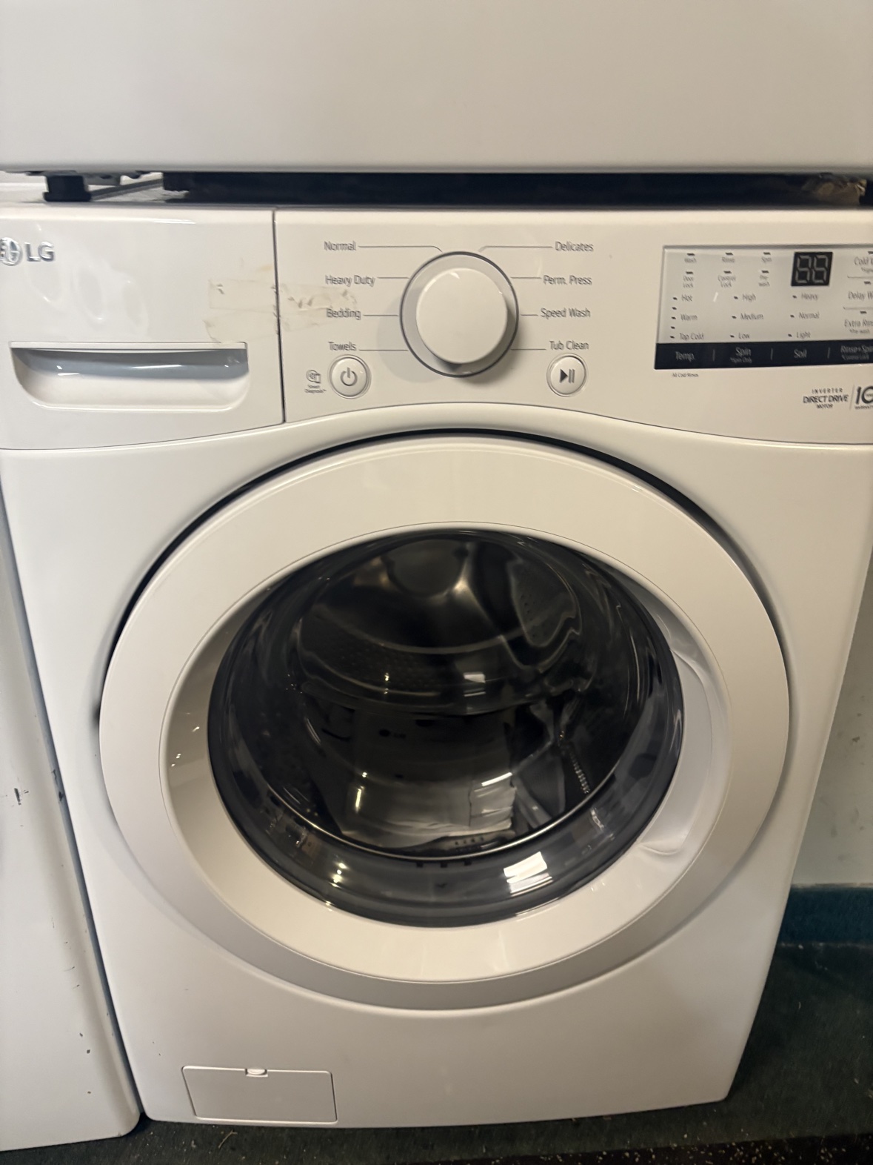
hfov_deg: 53.1
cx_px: 436
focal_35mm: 26
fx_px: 874
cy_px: 582
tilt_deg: -26.1
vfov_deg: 67.3
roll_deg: +1.0
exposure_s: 1/60
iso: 250
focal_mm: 5.96
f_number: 1.6
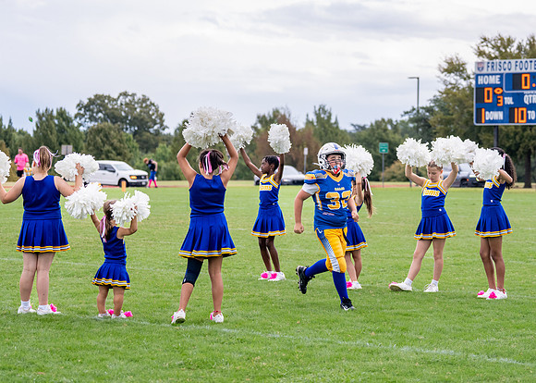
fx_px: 1605
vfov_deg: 13.6
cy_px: 130
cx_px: 290
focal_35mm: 105
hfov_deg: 19.0
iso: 250
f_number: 2.8
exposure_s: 1/2000
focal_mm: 70
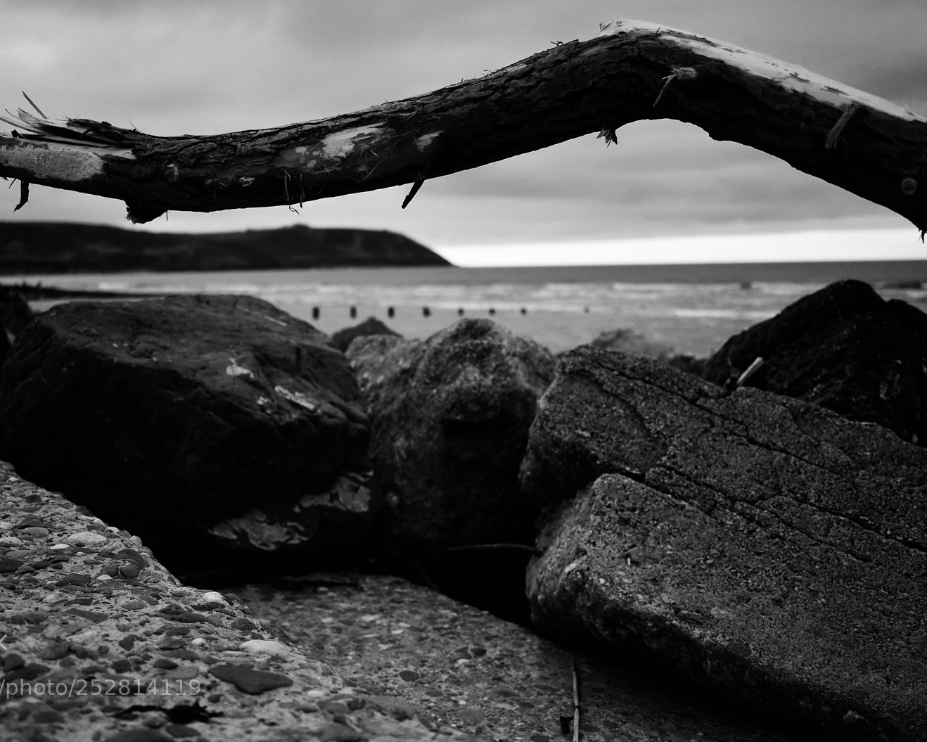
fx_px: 1125
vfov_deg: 36.5
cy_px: 368
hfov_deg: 44.7
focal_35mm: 41
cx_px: 395
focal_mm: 24
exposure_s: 1/640
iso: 400
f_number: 3.8
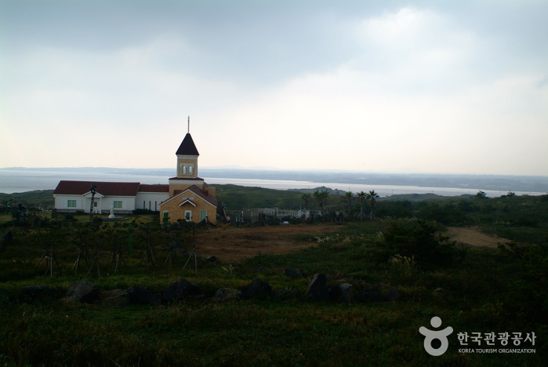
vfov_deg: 43.7
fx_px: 457
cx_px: 274
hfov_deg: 61.9
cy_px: 184
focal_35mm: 30
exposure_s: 1/180
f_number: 6.7
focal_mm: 20
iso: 200
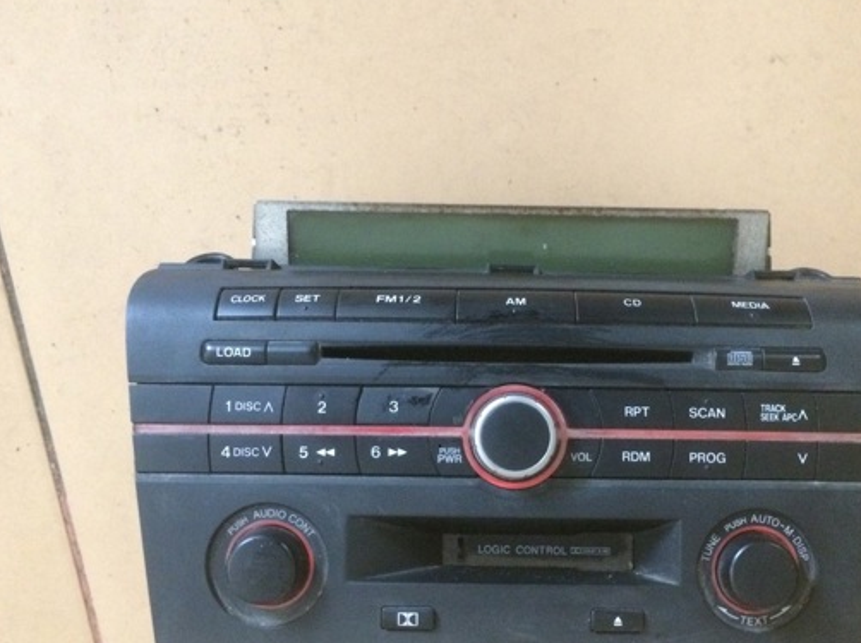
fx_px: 919
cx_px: 508
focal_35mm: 37
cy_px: 395
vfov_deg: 38.4
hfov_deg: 49.9
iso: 400
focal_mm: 4.15
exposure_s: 1/17
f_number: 2.2
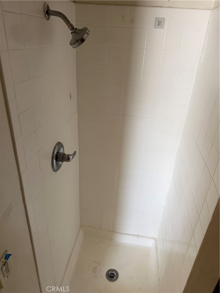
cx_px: 110
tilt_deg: -25.9
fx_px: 203
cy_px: 146
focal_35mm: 24
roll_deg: -3.0
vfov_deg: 71.6
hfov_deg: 56.8
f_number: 1.78
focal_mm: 6.76
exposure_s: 1/60
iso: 400
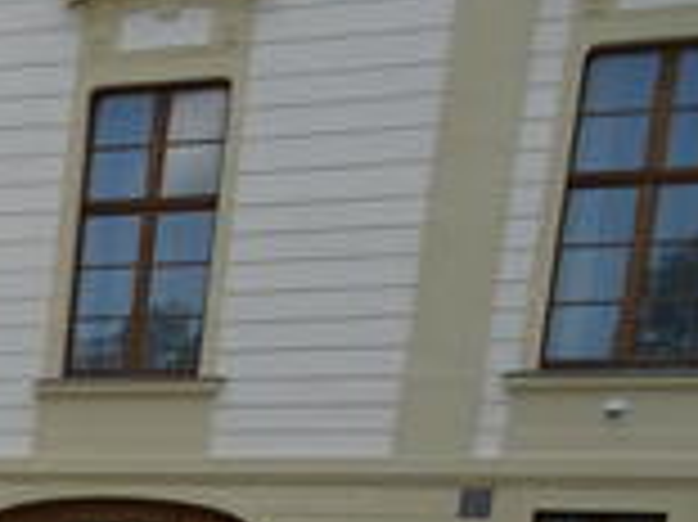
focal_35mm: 99
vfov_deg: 13.2
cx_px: -662
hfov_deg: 15.9
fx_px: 1995
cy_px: 981
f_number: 3.5
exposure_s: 1/500
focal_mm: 4.1
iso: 80
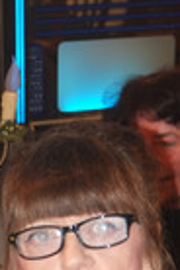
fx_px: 1140
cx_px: 17
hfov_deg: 9.0
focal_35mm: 152
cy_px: 325
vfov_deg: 13.2
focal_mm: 27.7
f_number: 3.6
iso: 800
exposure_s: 1/15
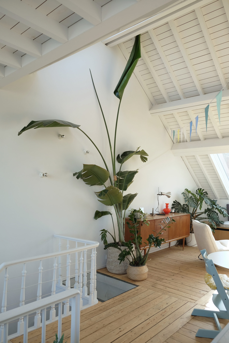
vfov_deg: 67.4
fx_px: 258
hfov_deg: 47.9
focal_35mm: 27
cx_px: 114
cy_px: 172
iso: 200
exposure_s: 1/150
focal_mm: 18
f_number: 3.6
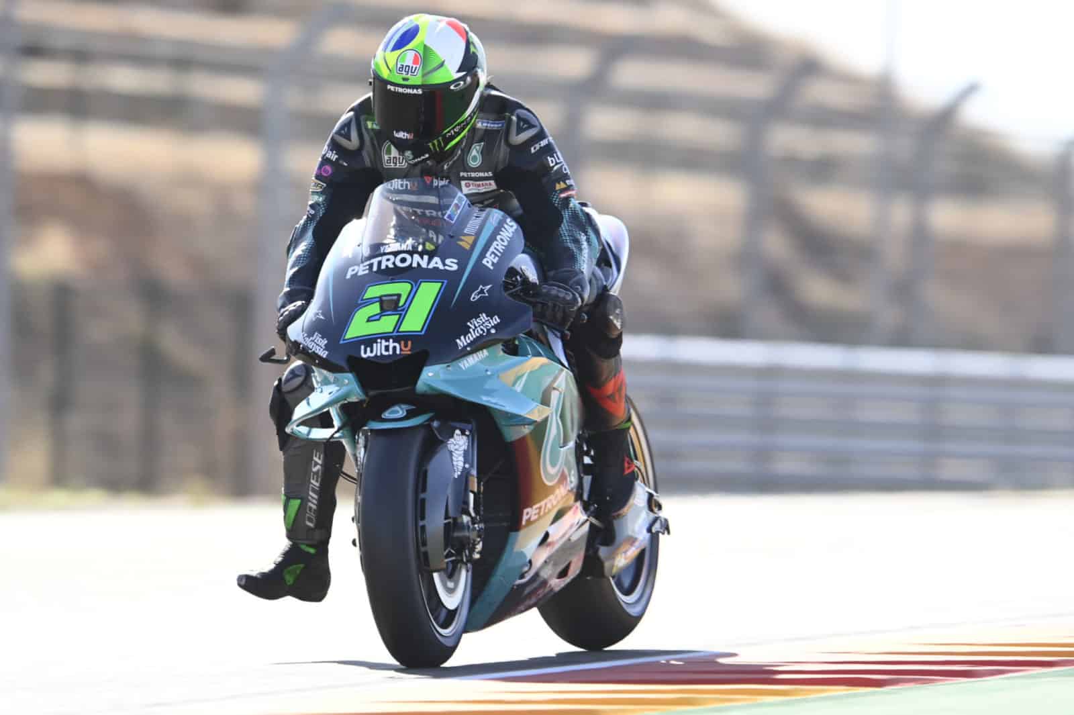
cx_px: 537
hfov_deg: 2.9
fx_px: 21468
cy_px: 358
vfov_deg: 1.9
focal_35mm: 720
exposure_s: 1/400
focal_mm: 600
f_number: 7.1
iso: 320
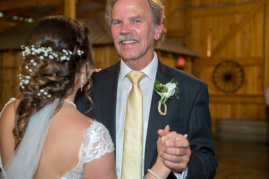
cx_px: 134
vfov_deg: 21.9
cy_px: 90
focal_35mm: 62
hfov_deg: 32.4
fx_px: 463
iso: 1600
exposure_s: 1/125
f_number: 4
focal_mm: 62
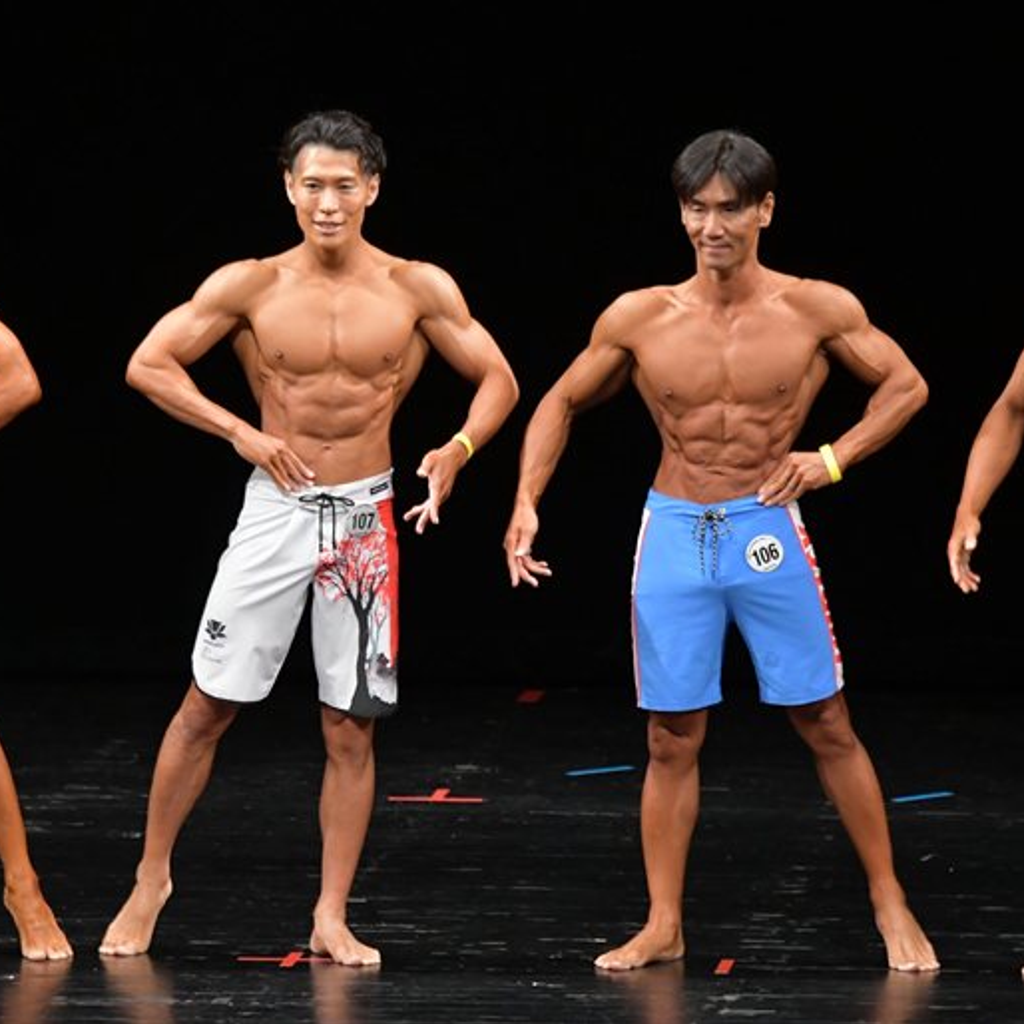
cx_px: 393
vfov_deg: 5.1
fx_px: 11580
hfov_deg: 5.1
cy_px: 512
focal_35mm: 346
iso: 3200
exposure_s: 1/400
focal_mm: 180
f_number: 5.6
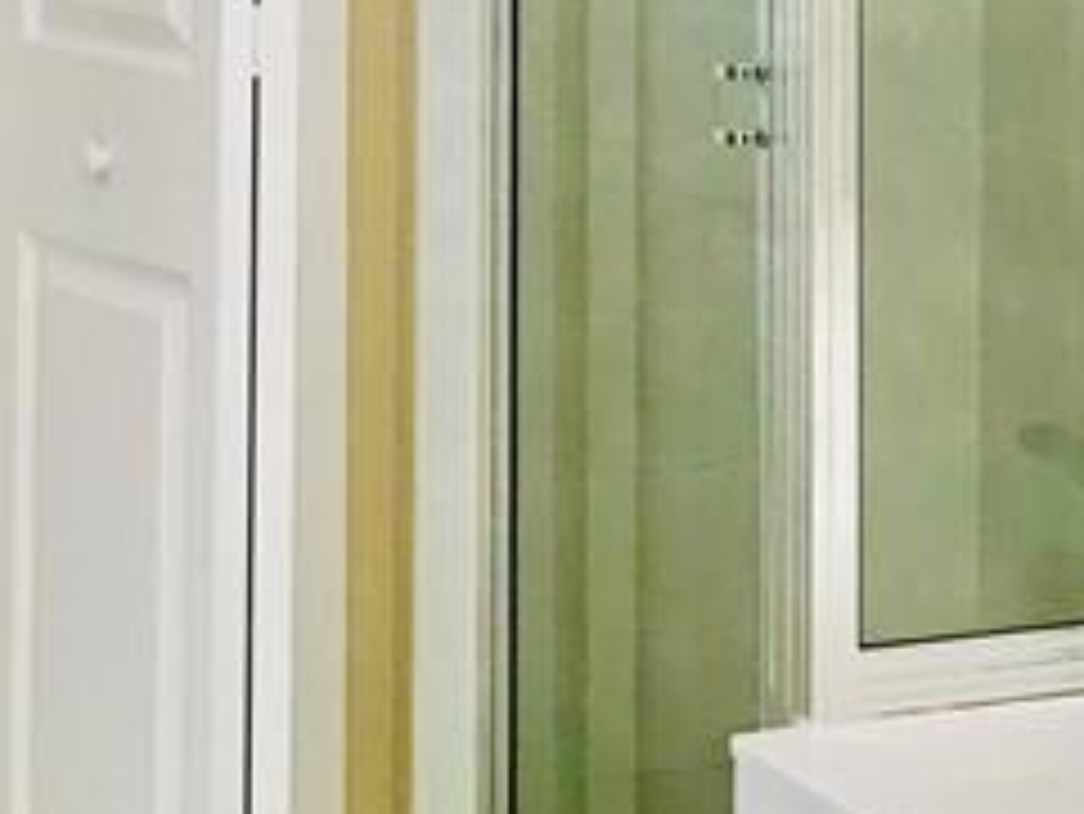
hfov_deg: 16.5
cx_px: 486
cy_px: -238
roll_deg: -0.2
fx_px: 3728
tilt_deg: -2.5
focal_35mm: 119
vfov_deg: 12.1
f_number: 1.8
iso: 25
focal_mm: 3.99
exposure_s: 1/40
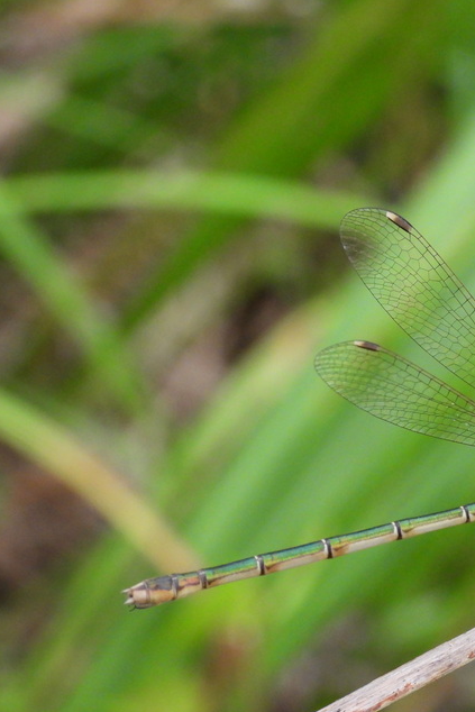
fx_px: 2908
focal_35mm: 147
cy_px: 355
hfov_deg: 9.3
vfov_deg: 14.0
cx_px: 378
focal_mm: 18.7
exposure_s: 1/250
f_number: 5
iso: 800
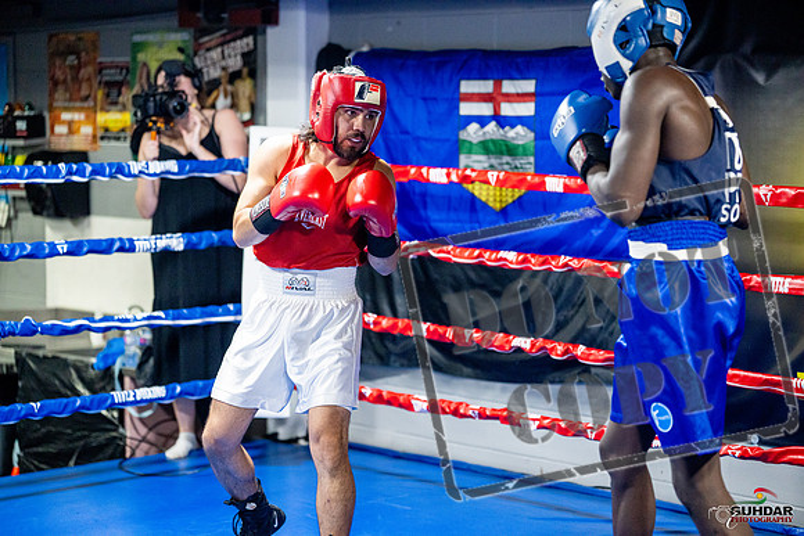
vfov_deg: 16.3
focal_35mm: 84
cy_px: 268
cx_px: 402
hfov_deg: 24.2
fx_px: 1876
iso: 5000
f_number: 2
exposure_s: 1/1000
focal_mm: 84
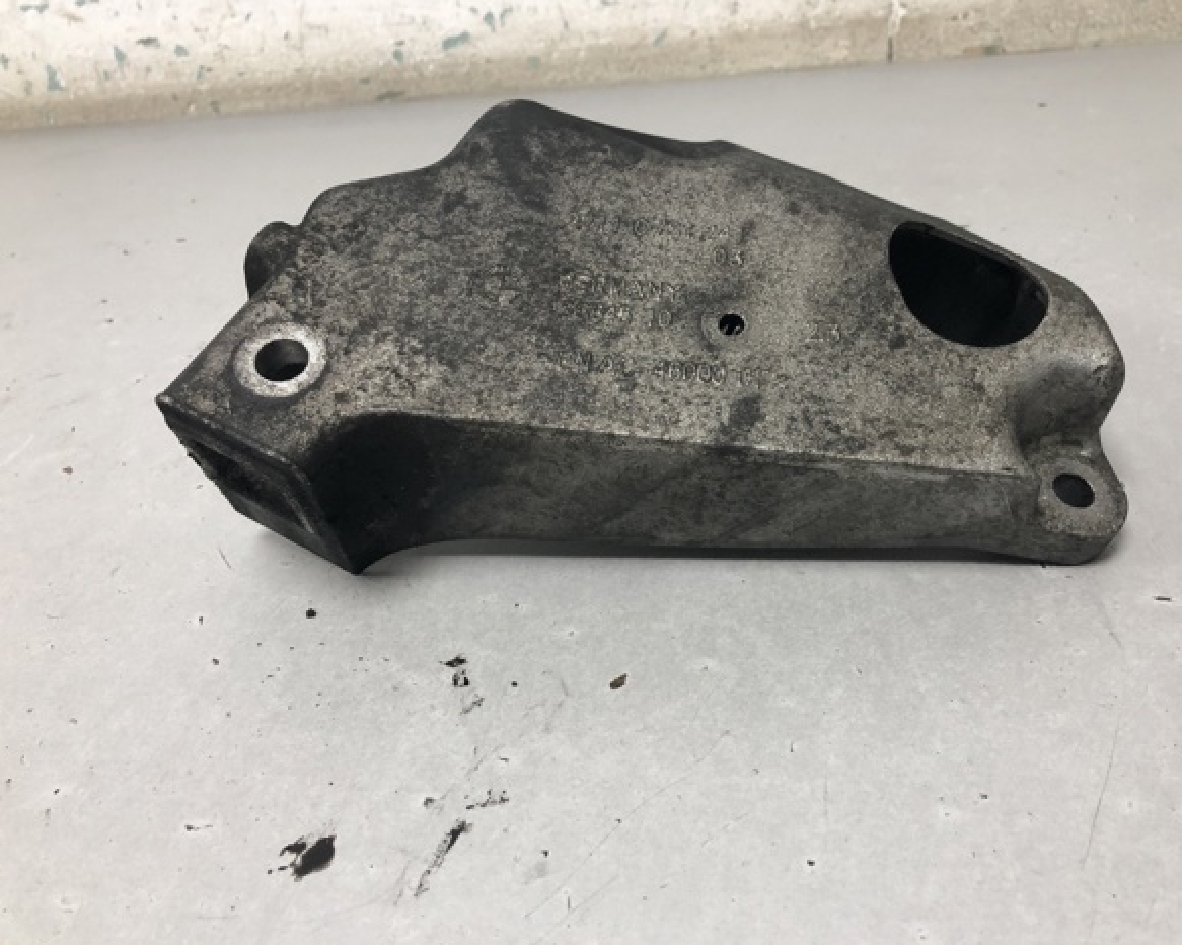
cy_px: 468
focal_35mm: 30
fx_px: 1049
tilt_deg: -34.1
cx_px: 635
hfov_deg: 58.7
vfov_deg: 48.5
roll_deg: +9.9
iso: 40
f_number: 1.8
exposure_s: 1/25
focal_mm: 4
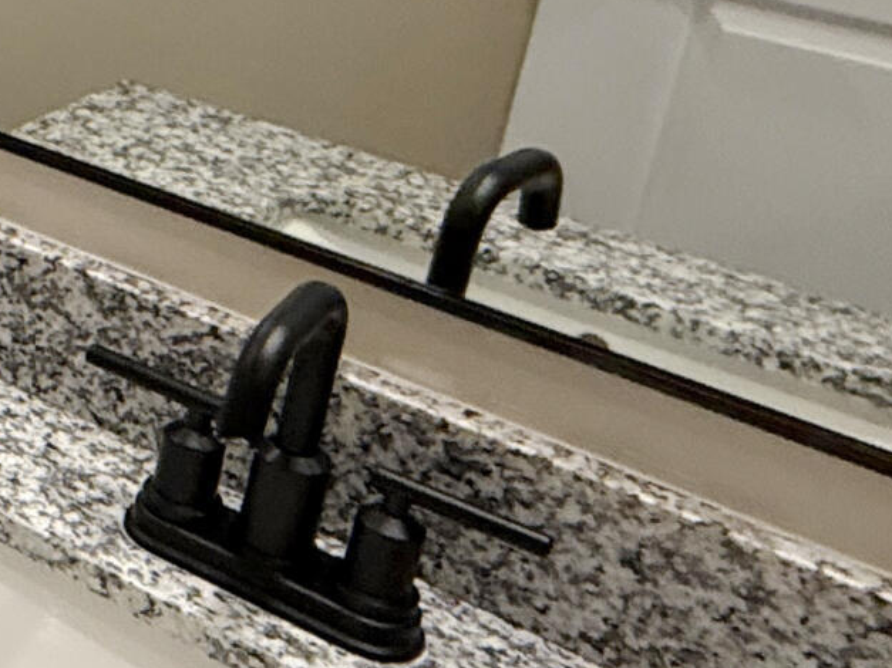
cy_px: -1
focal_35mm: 67
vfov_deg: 21.2
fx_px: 1726
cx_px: -721
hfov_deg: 20.4
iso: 320
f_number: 2.2
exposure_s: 1/120
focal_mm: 2.22
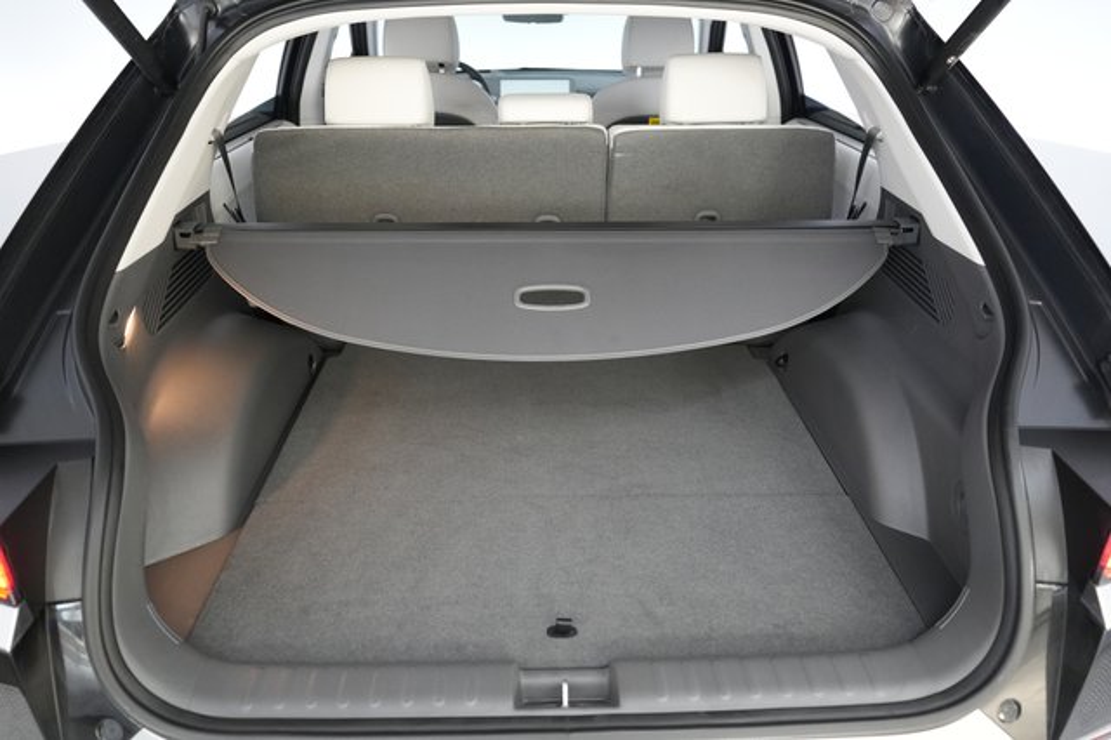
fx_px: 771
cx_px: 556
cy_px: 370
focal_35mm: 25
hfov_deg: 71.5
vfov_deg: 51.2
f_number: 2.8
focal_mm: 25
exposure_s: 1/160
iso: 5000
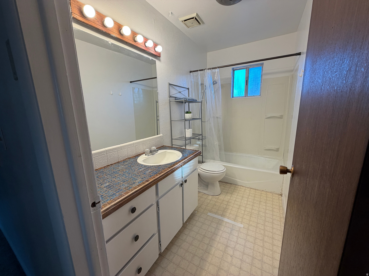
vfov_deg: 85.7
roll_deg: +1.0
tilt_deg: -11.2
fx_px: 149
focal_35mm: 14
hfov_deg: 102.1
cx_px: 184
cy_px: 138
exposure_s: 1/120
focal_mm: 2.22
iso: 100
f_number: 2.2
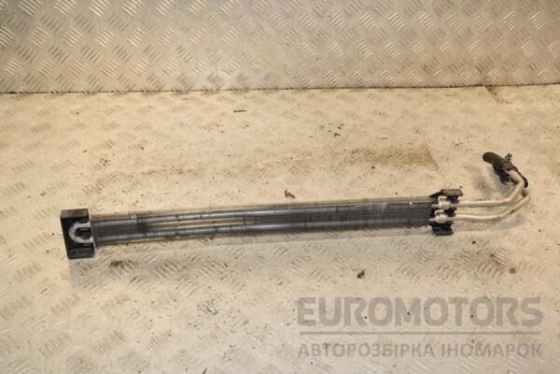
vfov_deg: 35.5
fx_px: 583
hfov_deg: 51.3
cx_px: 280
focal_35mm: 38
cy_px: 187
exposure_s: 1/200
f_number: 8
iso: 800
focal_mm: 25
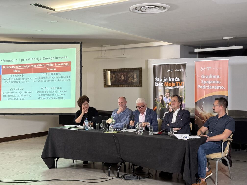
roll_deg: +0.7
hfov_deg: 39.7
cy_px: 92
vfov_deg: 30.3
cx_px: 124
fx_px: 343
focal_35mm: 48
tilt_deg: +0.0
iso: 320
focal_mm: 6.76
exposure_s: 1/40
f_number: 1.78
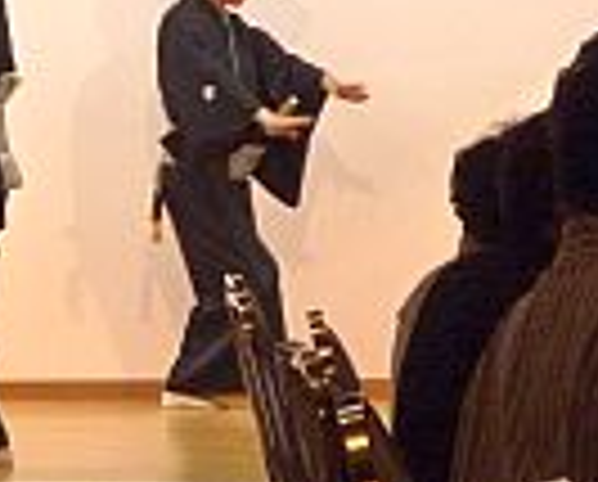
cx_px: -94
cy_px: 189
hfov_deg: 8.6
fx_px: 3938
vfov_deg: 7.0
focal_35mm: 222
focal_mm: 11.3
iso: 400
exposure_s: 1/40
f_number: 4.9
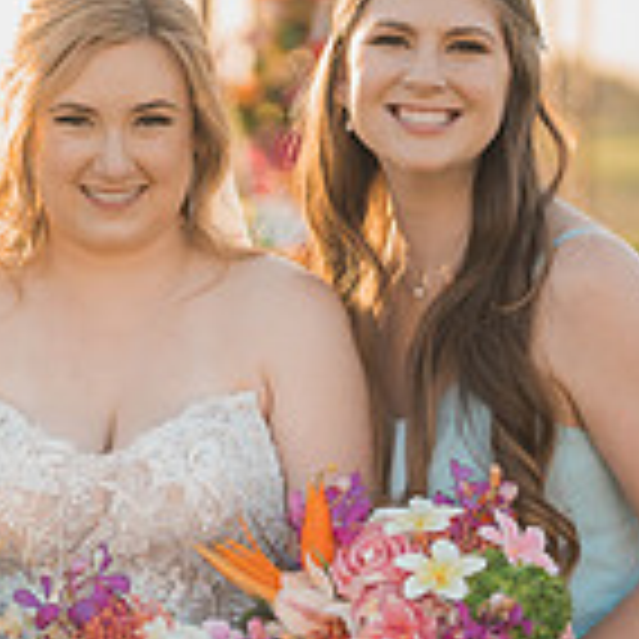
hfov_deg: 10.0
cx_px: -14
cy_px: 524
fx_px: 3613
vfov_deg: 10.1
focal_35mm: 173
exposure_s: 1/3200
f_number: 1.2
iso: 200
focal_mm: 50
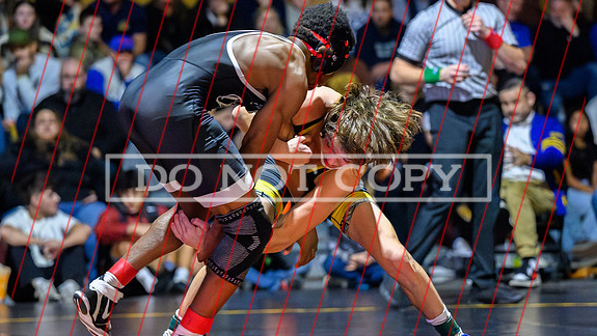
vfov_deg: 7.6
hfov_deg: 13.4
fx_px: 2534
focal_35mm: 160
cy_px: 202
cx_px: 319
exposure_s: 1/640
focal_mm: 115
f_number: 2.8
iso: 25600
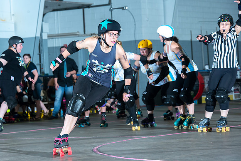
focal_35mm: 157
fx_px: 1049
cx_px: 106
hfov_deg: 13.1
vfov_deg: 8.8
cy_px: 90
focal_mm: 140
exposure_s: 1/160
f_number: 7.1
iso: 800
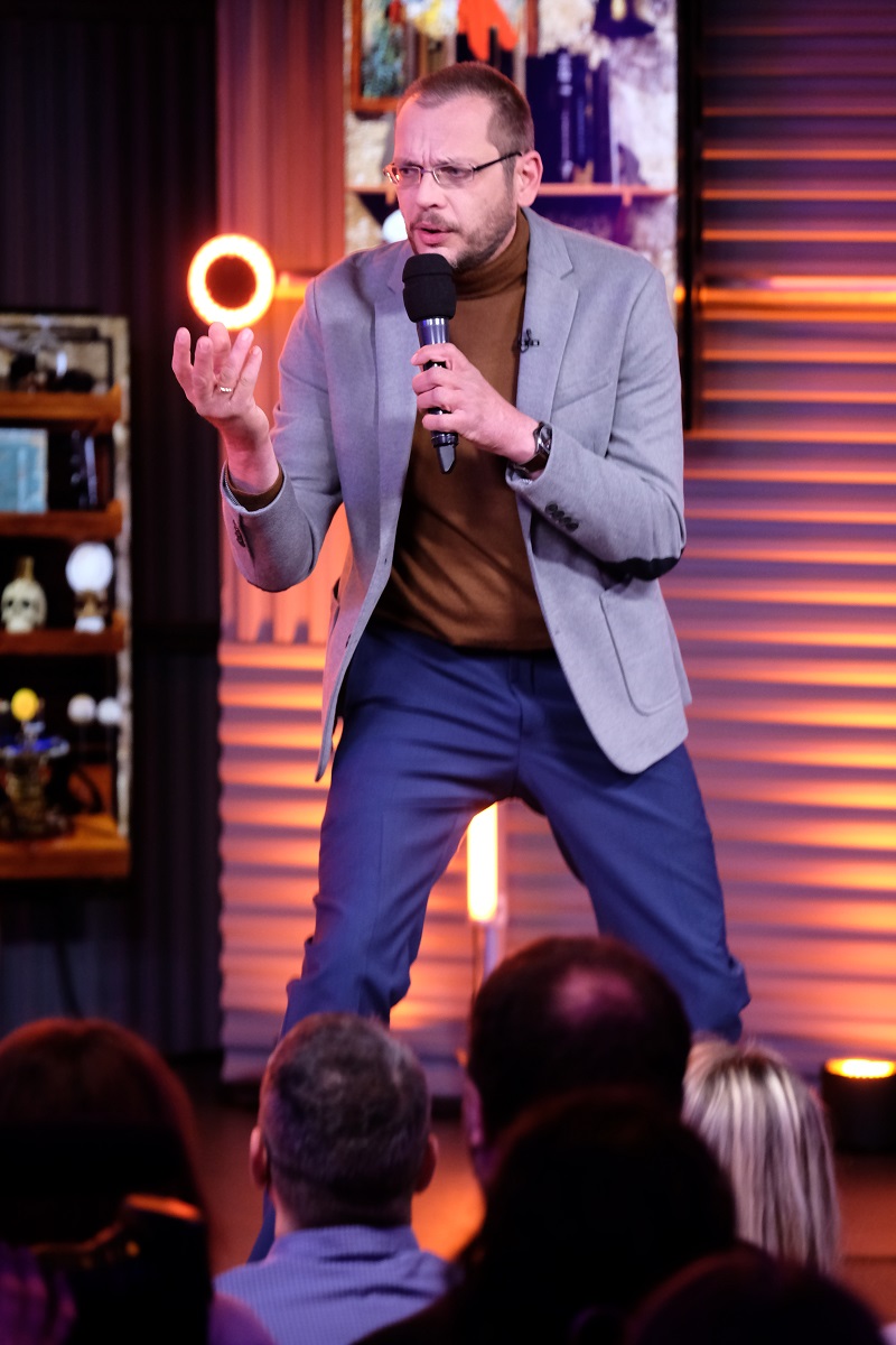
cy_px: 672
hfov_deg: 6.5
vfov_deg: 9.8
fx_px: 7839
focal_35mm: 210
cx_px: 448
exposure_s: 1/60
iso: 2500
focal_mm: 140
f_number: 4
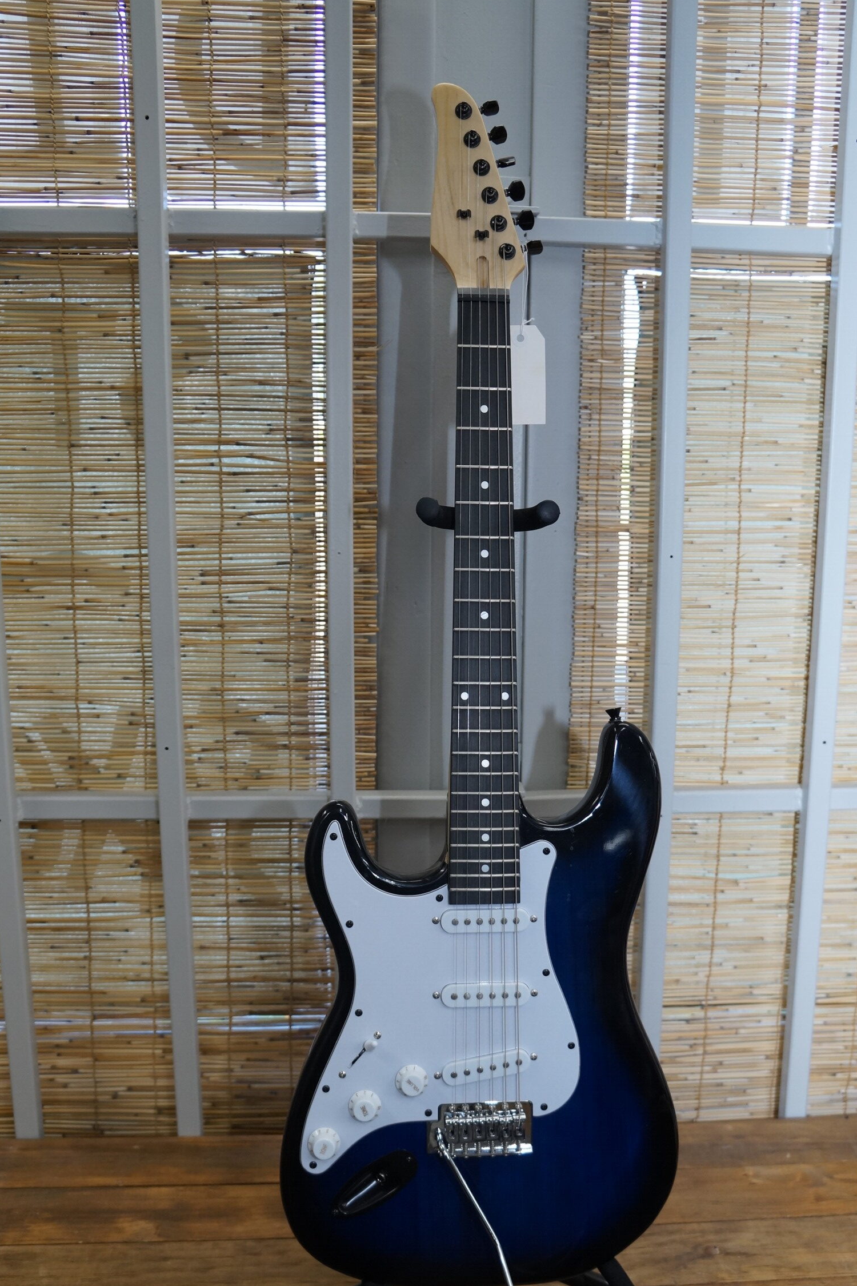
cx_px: 446
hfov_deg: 41.1
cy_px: 682
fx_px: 1143
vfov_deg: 58.7
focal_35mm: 32
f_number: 4
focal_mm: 20
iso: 500
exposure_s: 1/160
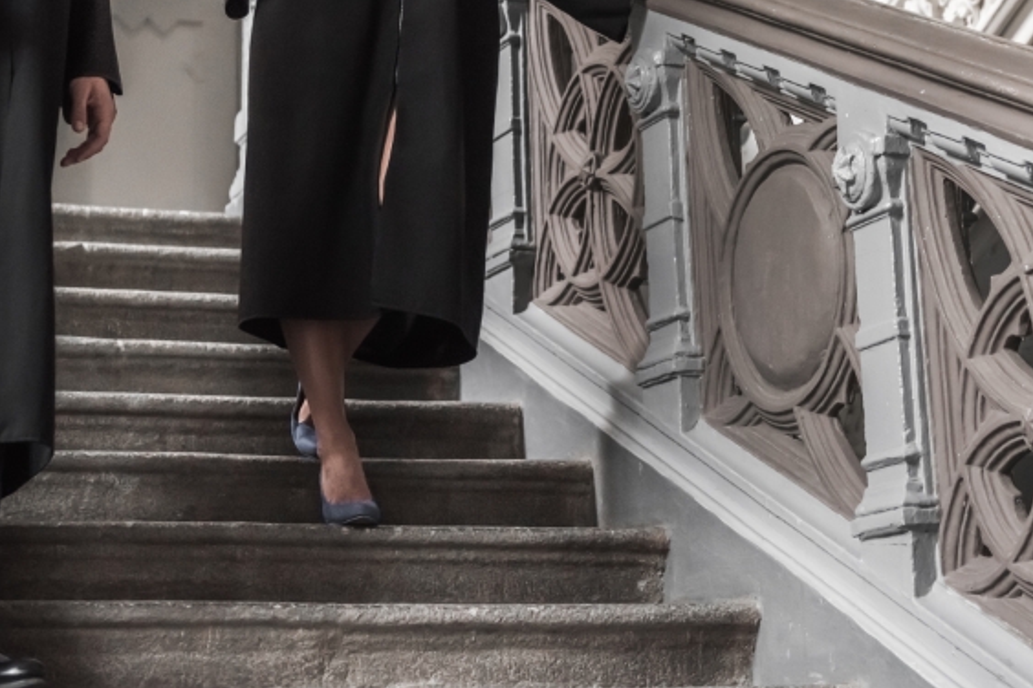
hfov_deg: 20.8
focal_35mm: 98
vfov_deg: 13.8
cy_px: 49
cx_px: 523
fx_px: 2812
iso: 1000
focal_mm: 48
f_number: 2.8
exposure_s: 1/160
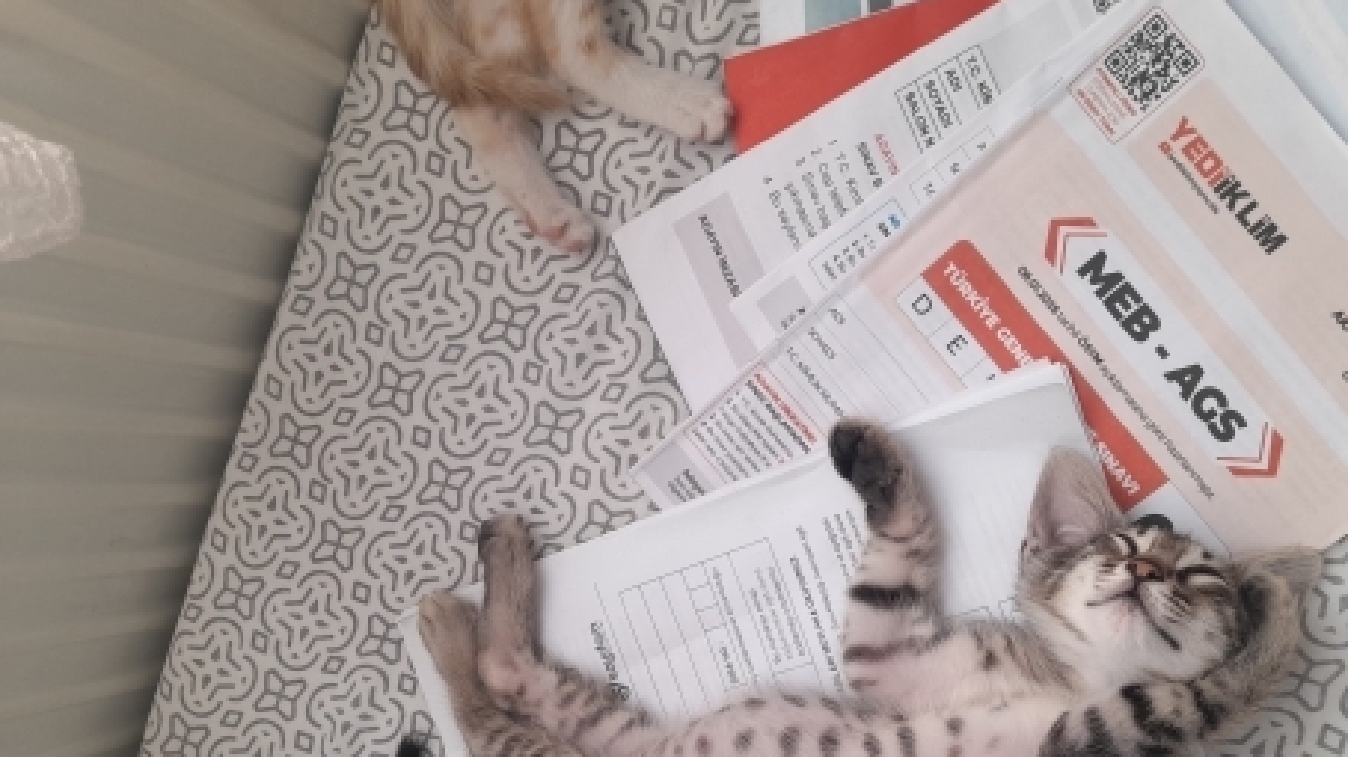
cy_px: 545
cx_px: 739
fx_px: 1072
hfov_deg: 64.2
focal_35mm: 30
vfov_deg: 38.1
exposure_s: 1/50
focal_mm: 4.6
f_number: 2
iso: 50
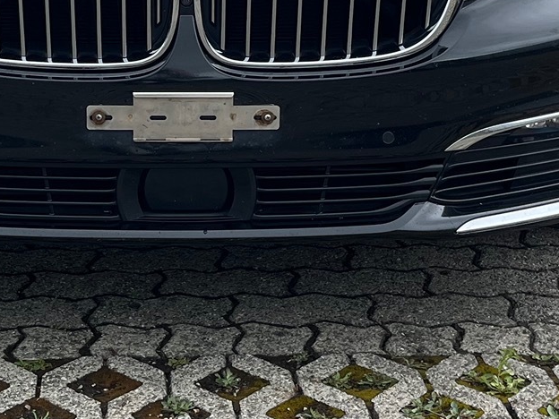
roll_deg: +1.4
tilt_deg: -9.8
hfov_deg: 23.0
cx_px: 117
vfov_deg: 17.2
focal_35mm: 84
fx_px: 1356
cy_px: -5
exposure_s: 1/1266
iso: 50
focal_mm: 5.1
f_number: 1.6
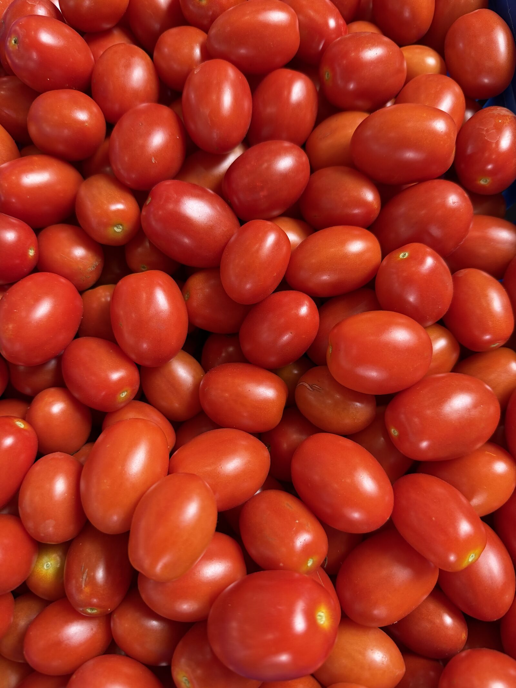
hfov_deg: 56.8
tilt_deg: -79.5
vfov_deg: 71.6
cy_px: 344
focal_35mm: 24
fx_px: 477
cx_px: 258
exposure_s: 1/83
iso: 200
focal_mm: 6.76
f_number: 1.78
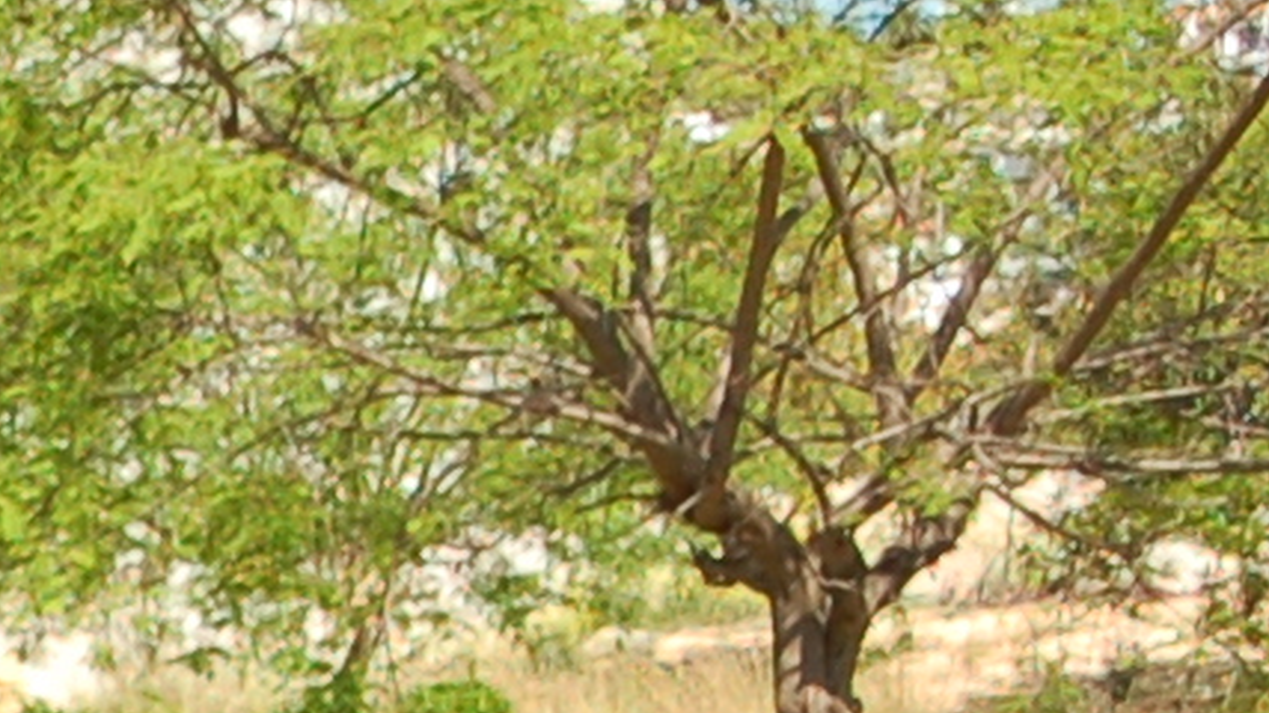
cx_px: -1474
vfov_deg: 5.3
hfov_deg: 9.0
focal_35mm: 221
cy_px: 1681
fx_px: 7435
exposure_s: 1/320
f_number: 5.6
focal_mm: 20
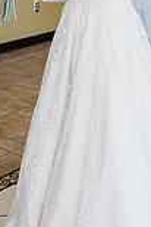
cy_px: -89
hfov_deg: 15.2
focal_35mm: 90
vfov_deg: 20.2
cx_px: 86
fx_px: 567
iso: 500
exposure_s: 1/125
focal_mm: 31
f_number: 4
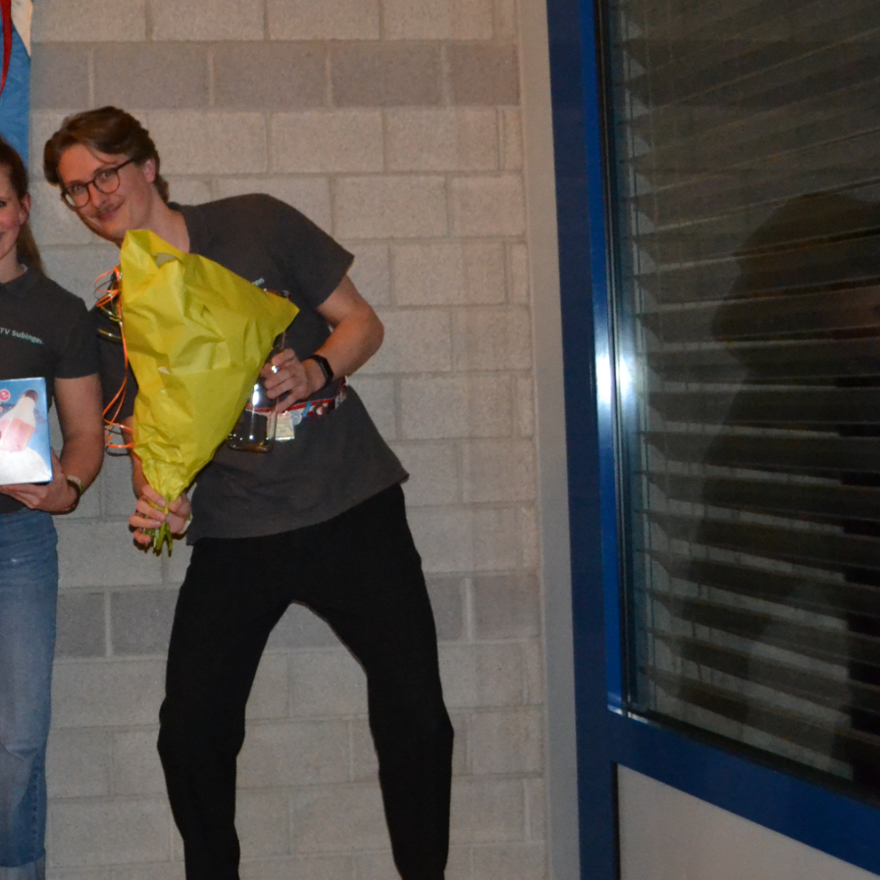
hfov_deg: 25.5
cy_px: 322
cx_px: -5
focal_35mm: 64
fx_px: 1841
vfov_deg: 26.8
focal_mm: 22
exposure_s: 1/60
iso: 3200
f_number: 3.8
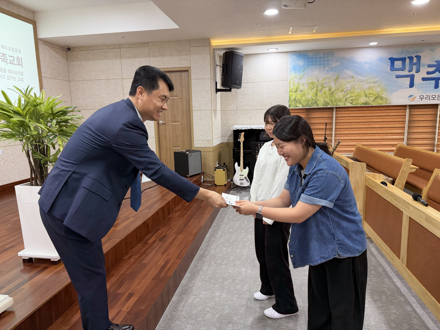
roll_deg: +1.4
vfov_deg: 56.8
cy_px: 165
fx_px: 305
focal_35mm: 24
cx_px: 220
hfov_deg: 71.6
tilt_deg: -8.8
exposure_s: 1/60
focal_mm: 6.76
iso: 100
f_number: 1.78
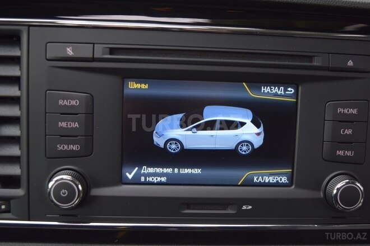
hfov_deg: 43.6
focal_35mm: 45
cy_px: 123
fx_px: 462
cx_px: 185
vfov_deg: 29.9
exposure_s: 1/60
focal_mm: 30
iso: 280
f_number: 4.2
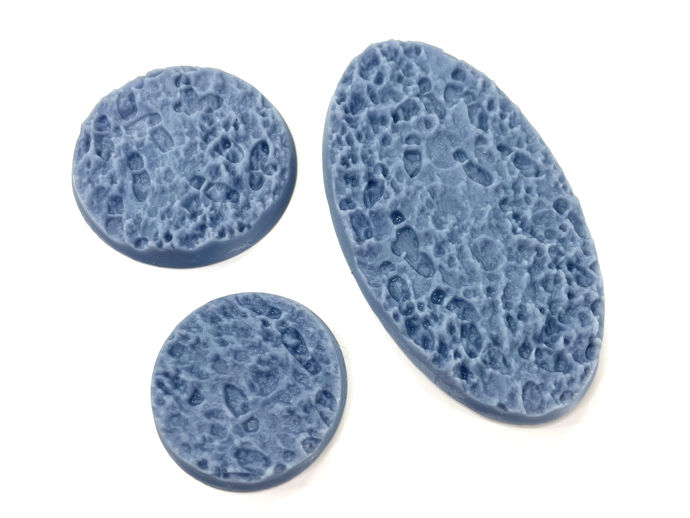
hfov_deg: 67.3
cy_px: 259
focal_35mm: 26
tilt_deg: -67.2
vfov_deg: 53.1
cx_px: 345
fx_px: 518
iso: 32
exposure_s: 1/131
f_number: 1.6
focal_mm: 4.2
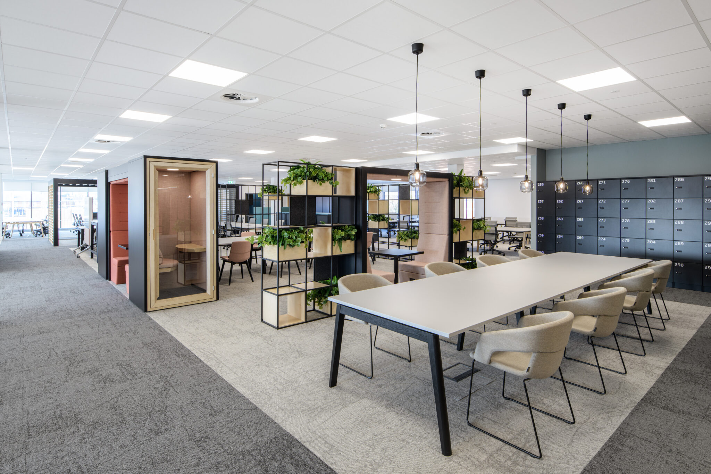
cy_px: 237
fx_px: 375
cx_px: 356
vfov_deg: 64.5
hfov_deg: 86.9
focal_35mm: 19
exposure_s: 1/4
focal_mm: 19
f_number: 10
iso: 160
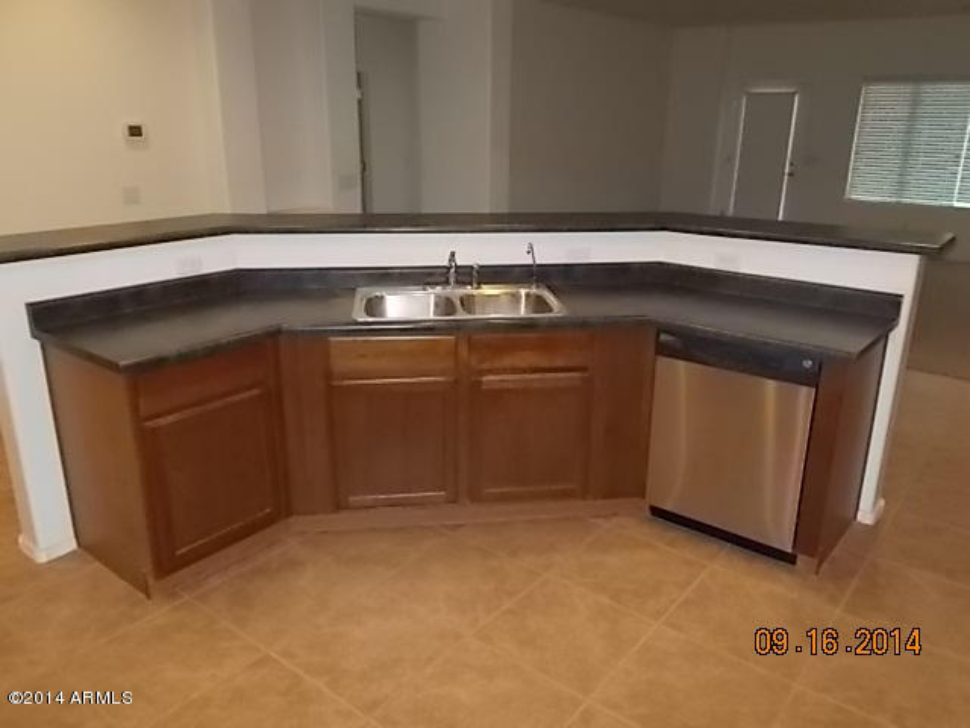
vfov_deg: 53.1
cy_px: 364
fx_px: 729
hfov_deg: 67.3
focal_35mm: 26
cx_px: 485
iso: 400
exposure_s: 1/25
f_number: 3.2
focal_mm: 4.6
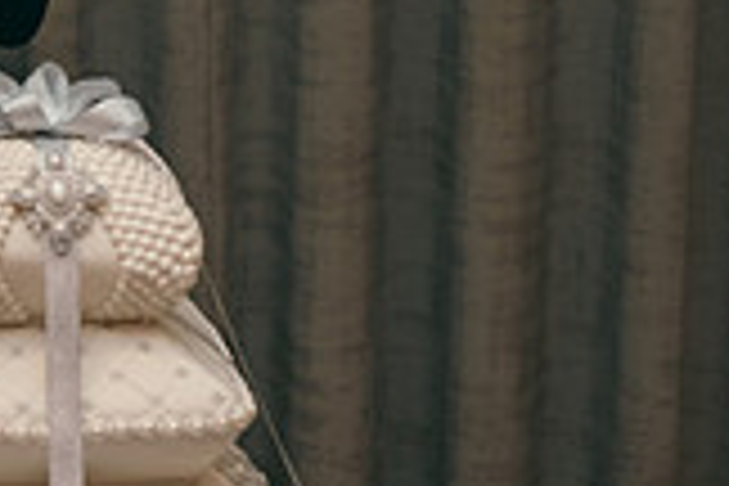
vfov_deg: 7.9
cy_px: -16
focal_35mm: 172
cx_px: -351
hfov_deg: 11.5
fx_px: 3483
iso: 800
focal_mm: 48
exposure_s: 1/160
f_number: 3.5
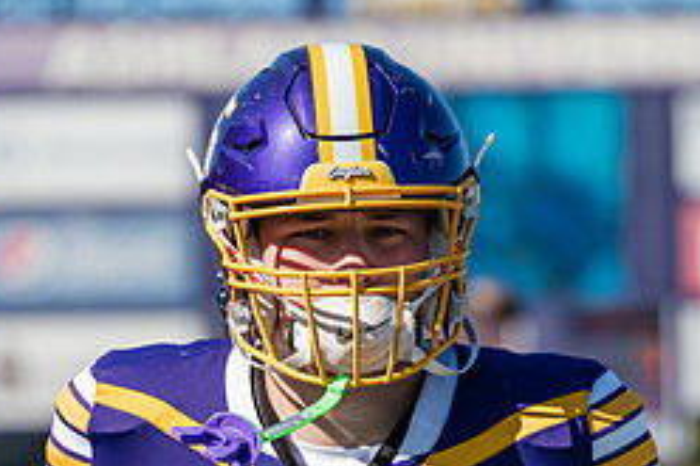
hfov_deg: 7.7
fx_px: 5227
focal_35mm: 269
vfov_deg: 5.1
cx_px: 327
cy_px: 450
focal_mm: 115
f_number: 2.8
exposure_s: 1/1600
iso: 100
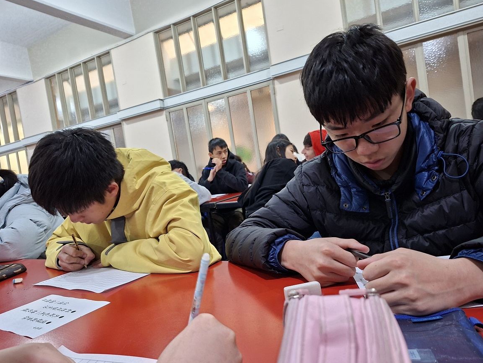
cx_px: 238
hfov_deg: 71.6
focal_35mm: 24
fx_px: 335
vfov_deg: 56.8
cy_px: 180
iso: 250
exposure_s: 1/40
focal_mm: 5.54
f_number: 1.8
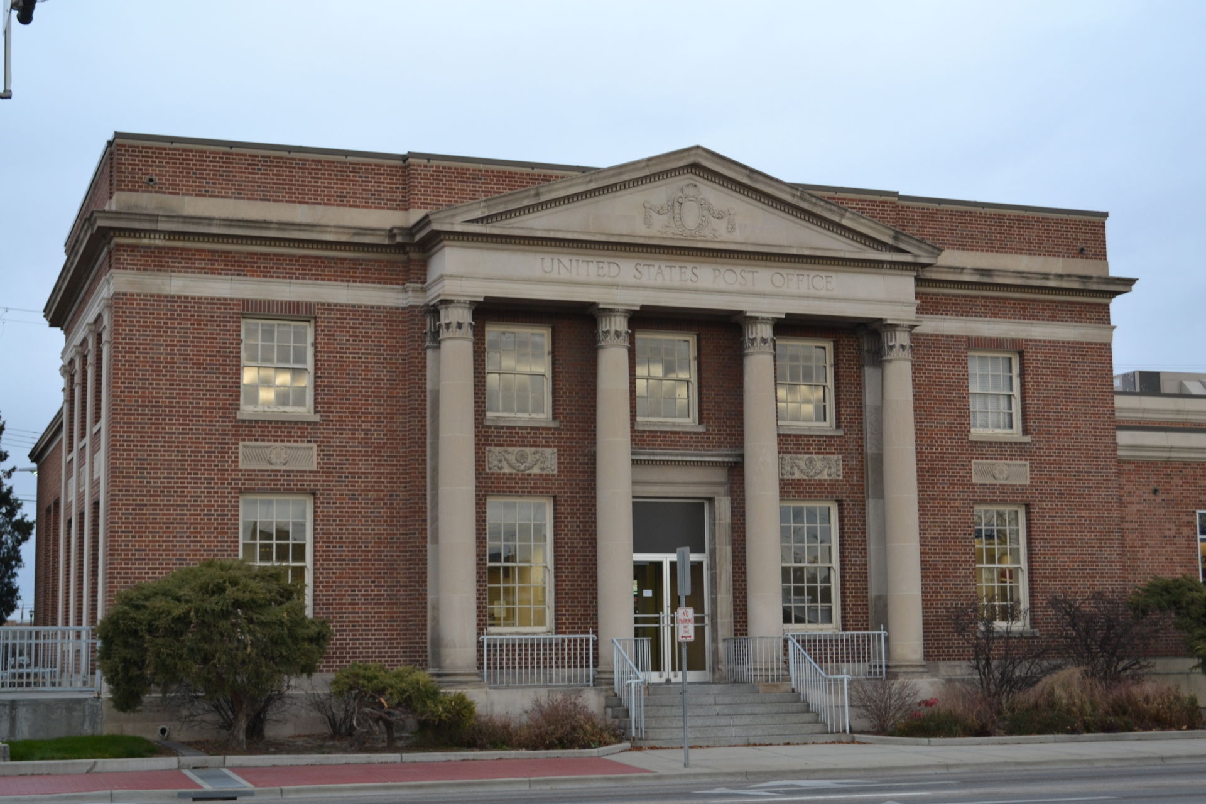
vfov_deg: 25.8
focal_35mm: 52
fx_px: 1759
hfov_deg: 37.9
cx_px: 603
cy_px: 402
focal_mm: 35
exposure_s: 1/50
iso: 400
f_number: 5
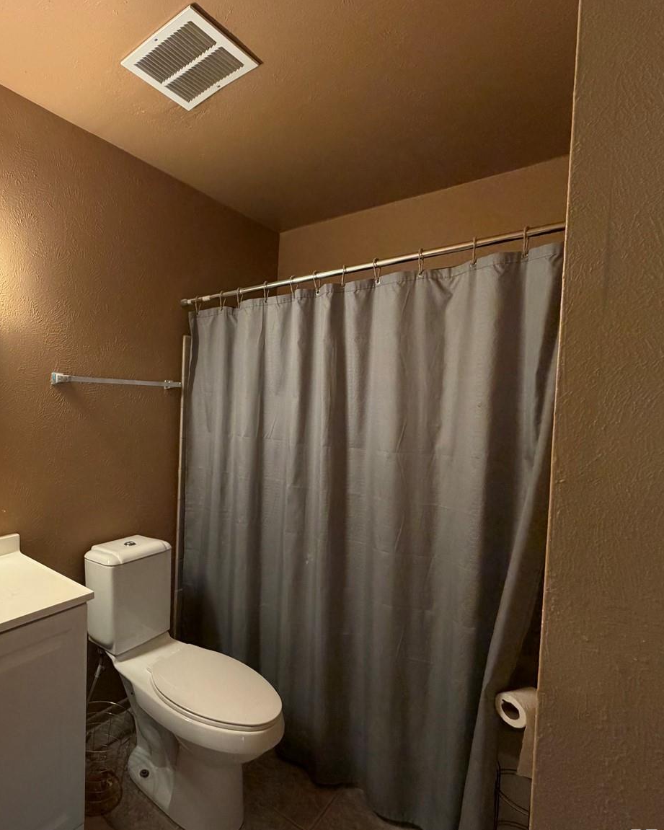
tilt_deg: -3.1
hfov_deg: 66.7
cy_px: 420
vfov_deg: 83.3
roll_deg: -1.7
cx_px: 170
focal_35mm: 19
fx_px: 467
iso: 320
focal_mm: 2.22
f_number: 2.2
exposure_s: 1/60
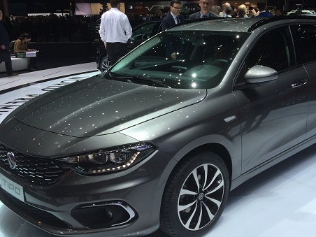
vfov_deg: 33.6
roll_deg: +2.9
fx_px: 393
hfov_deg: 43.1
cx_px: 215
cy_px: 109
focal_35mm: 43
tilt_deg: -14.3
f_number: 2.2
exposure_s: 1/222
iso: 32
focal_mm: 4.15
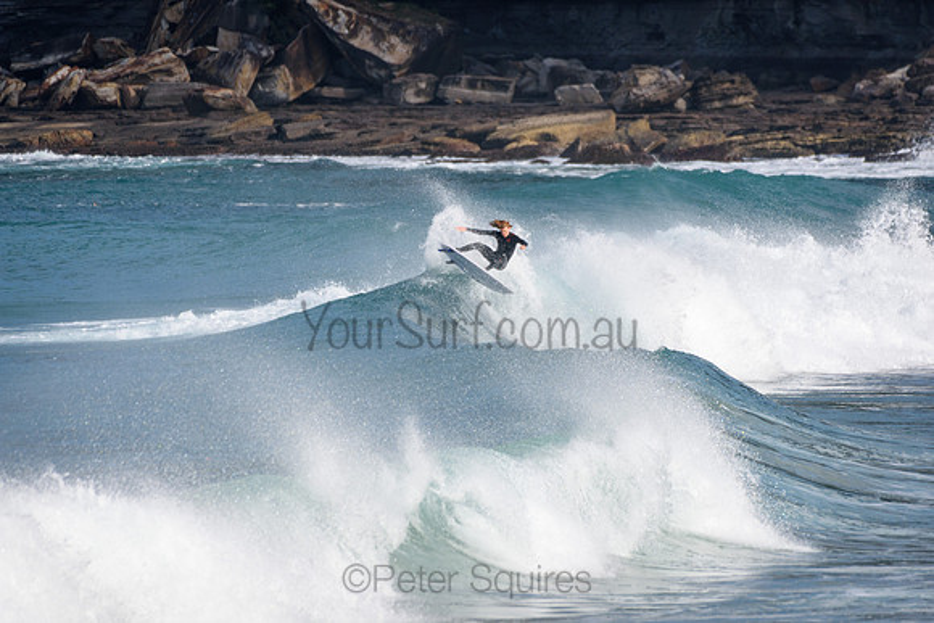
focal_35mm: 750
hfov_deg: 2.7
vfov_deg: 1.8
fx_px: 19462
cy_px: 312
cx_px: 467
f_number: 5.6
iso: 220
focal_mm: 500
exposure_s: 1/1600
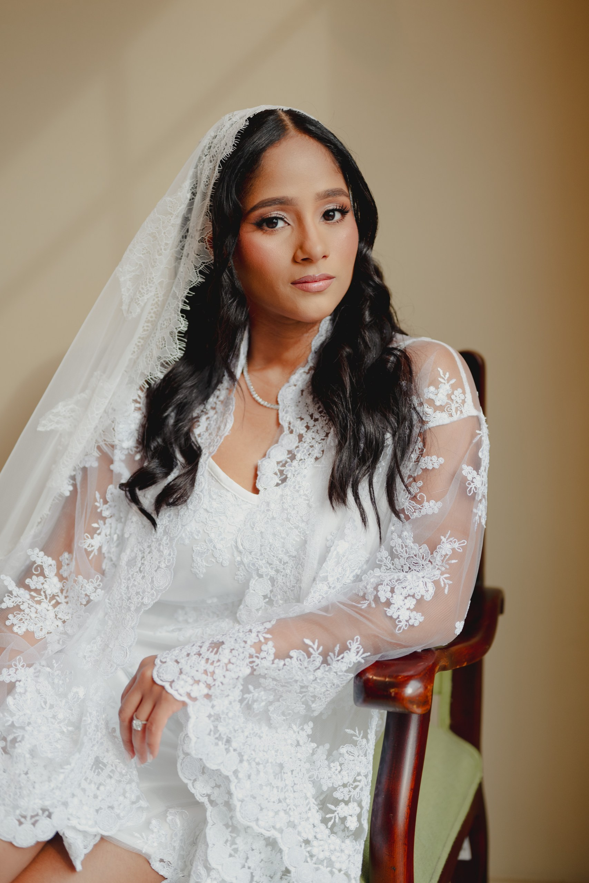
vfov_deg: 39.6
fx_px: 1227
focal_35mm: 50
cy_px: 442
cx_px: 294
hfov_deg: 27.0
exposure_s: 1/200
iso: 160
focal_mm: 50
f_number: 1.8
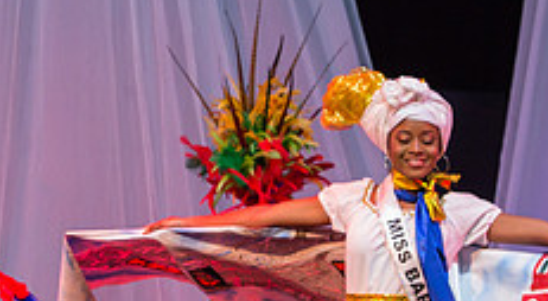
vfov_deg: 3.9
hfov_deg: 7.1
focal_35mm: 303
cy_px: 182
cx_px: -81
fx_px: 4379
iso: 3200
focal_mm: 95
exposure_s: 1/160
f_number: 5
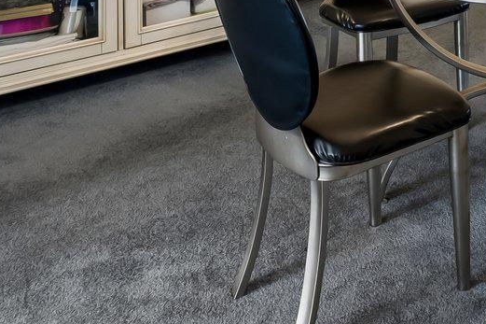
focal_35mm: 59
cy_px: -226
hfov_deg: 30.5
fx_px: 796
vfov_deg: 18.8
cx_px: 528
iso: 250
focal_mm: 10
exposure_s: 1/2
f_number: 8
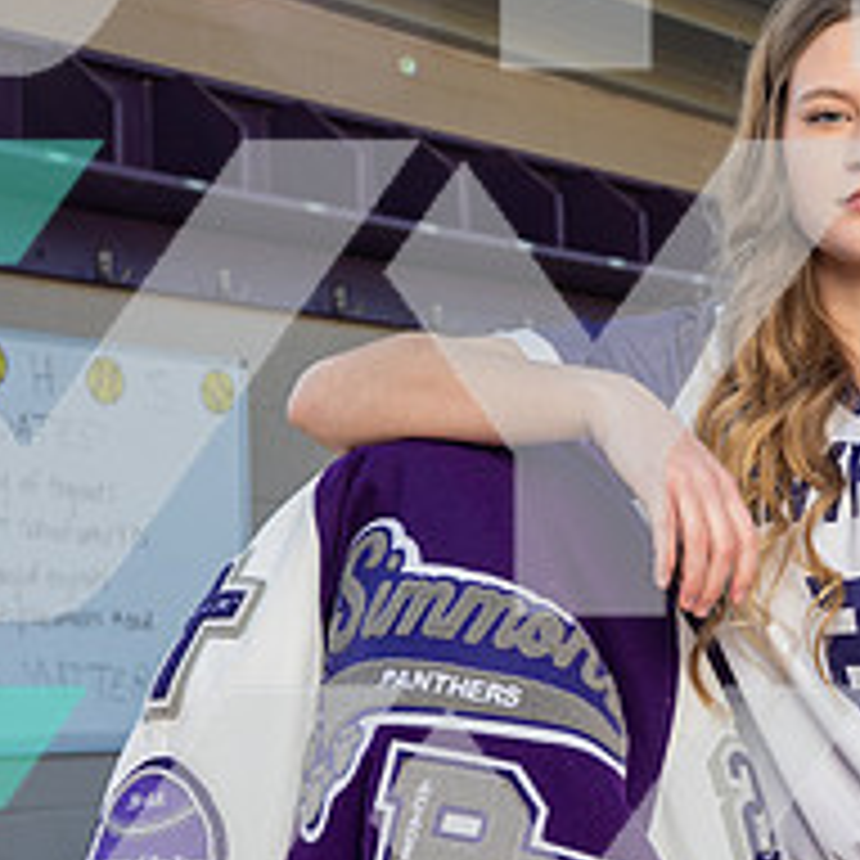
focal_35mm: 93
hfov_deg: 18.4
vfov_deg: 18.7
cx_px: 779
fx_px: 2614
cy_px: 380
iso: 100
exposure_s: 1/250
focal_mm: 36
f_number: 5.6
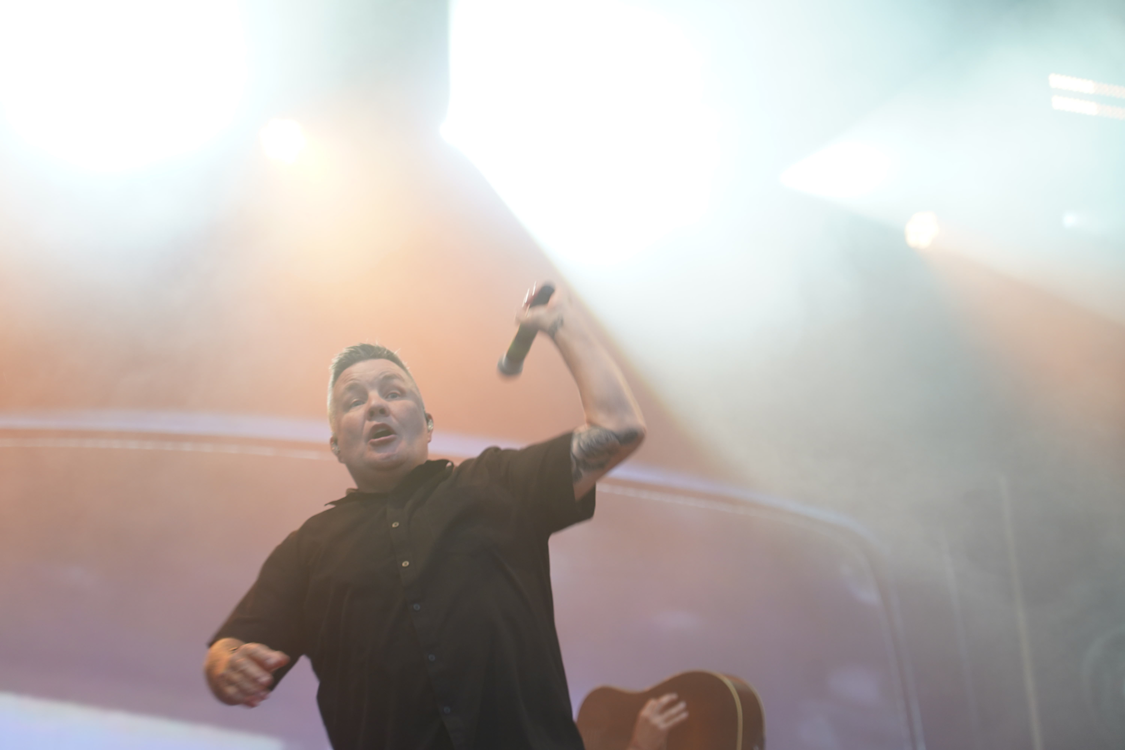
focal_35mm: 74
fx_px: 2312
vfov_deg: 18.4
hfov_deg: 27.3
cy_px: 375
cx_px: 562
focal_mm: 74
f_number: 4
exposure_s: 1/160
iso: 500
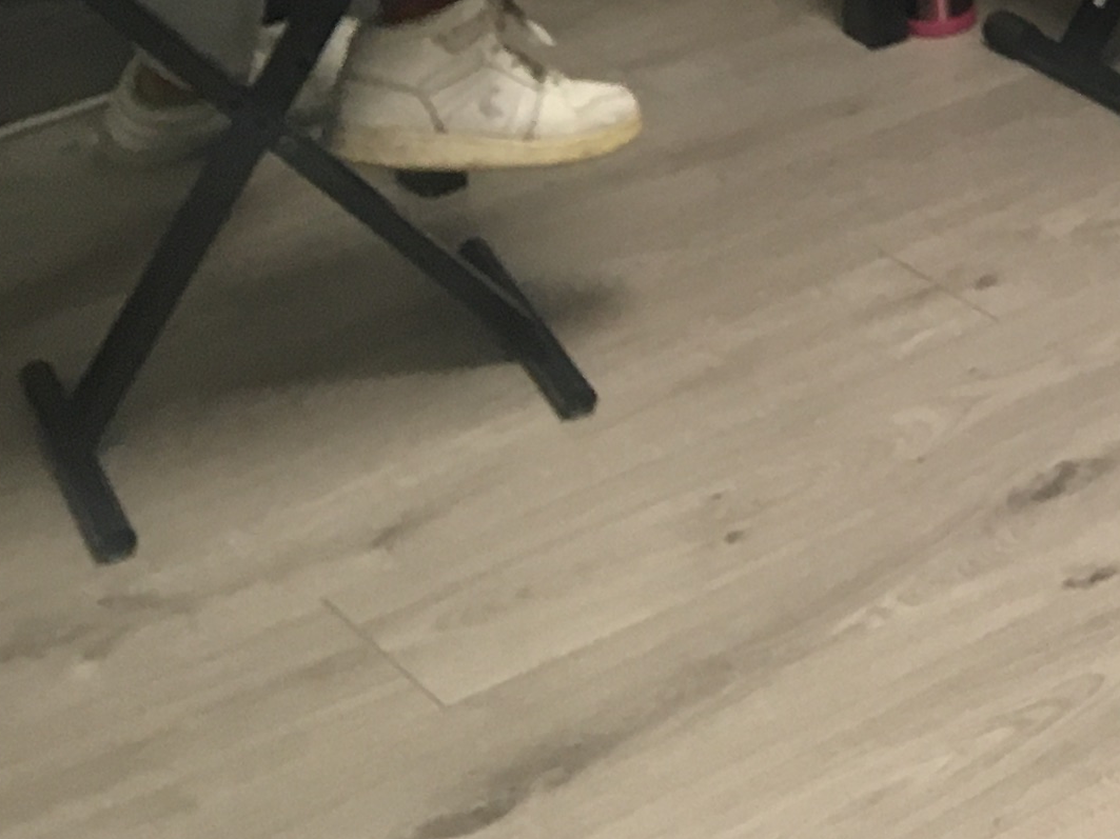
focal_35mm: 110
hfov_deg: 15.8
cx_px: 1889
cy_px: -598
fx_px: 3559
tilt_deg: -14.8
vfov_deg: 12.5
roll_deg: +1.3
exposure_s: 1/30
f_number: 2.2
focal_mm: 4.15
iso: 80
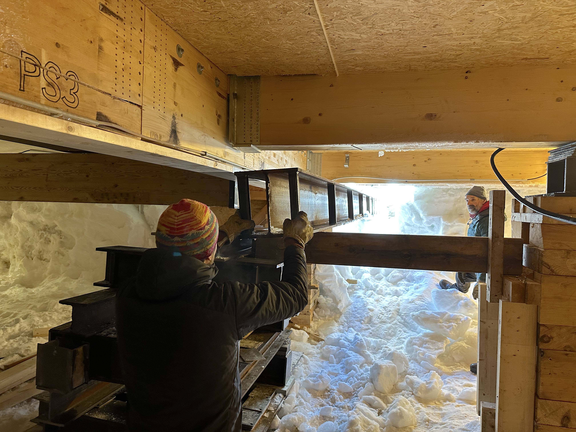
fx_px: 399
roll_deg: -1.7
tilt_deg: -1.6
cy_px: 216
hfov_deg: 71.6
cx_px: 288
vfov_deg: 56.8
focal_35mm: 24
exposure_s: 1/60
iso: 320
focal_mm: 6.86
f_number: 1.78
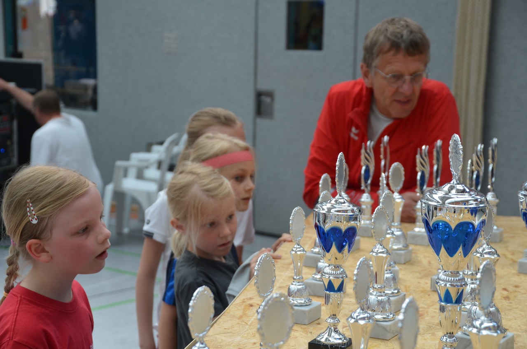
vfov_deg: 16.5
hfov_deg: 24.7
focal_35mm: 82
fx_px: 1205
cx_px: 264
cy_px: 174
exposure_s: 1/125
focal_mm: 55
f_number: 5.6
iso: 250
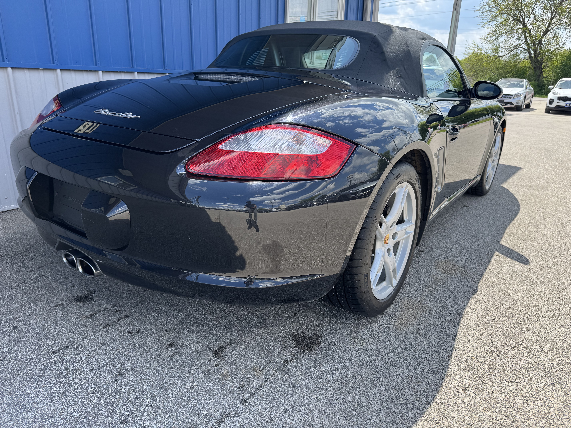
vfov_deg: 56.8
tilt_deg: -19.0
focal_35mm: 24
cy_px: 214
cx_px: 286
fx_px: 396
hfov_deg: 71.6
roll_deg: -1.7
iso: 80
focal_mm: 6.76
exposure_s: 1/1215
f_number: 1.78
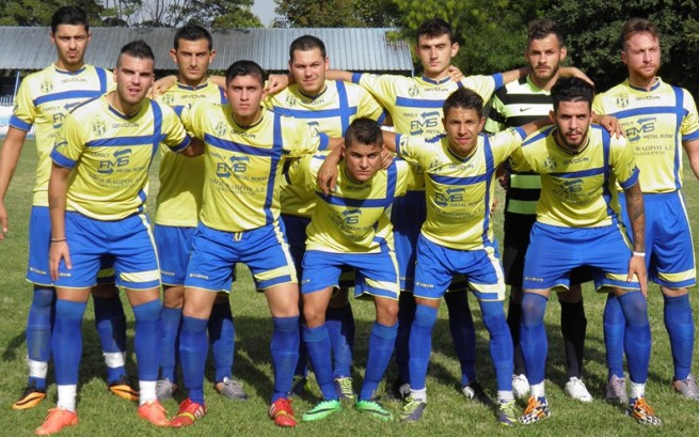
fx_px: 1486
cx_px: 350
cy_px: 175
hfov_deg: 26.5
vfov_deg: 16.7
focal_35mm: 78
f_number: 5.5
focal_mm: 13.2
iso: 50
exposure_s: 1/320
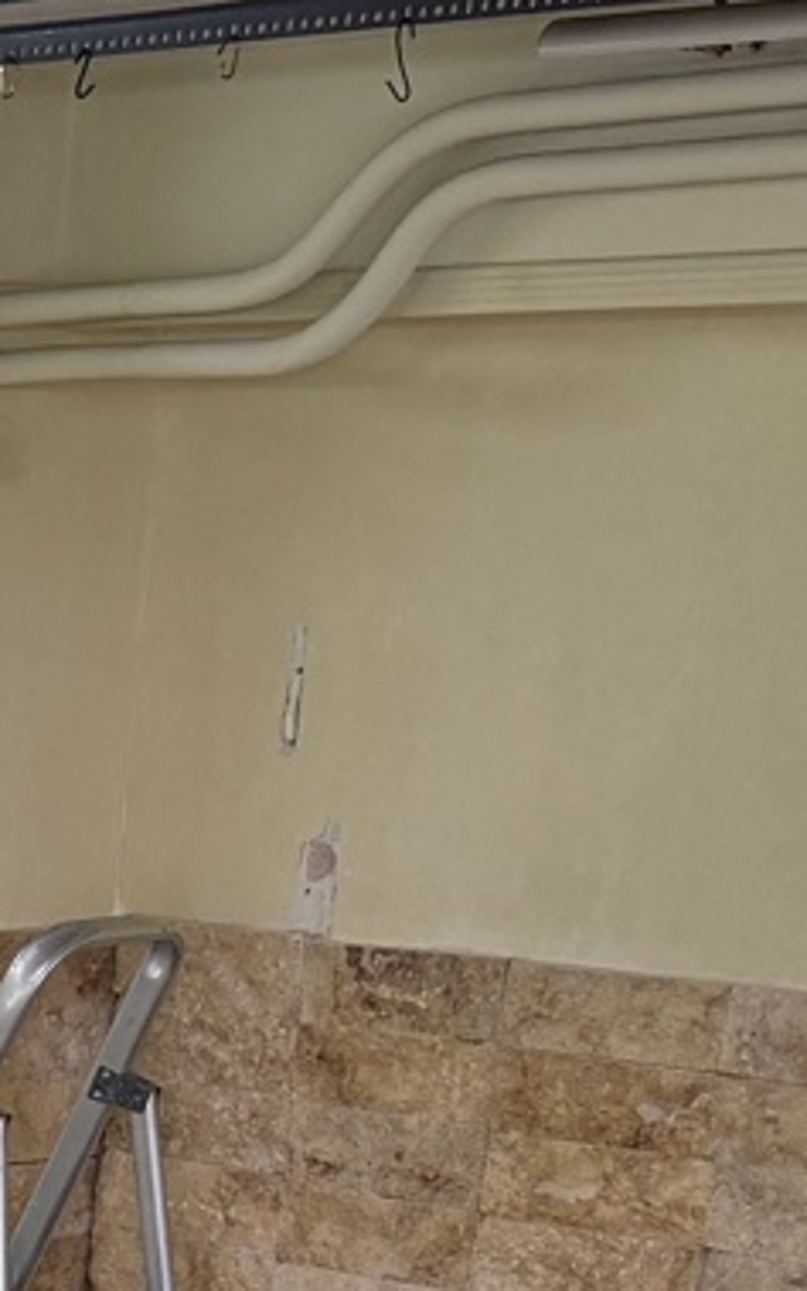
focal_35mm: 129
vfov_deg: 15.4
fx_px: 4538
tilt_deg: -15.3
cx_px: -1794
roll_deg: +1.1
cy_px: 1720
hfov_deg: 8.2
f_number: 1.78
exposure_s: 1/100
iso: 125
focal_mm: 6.76
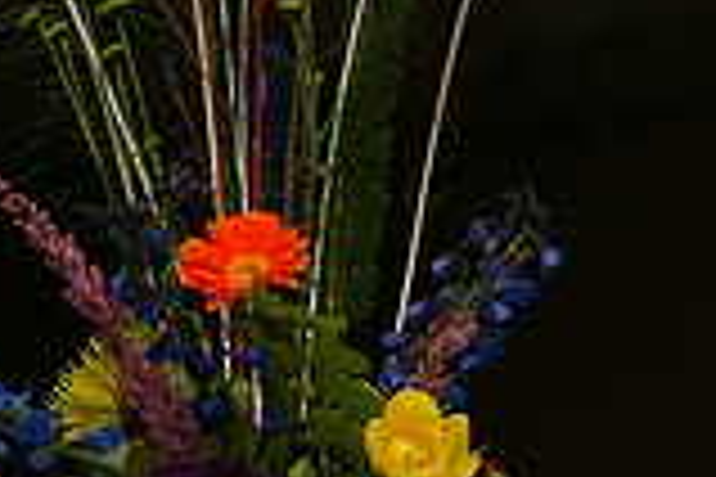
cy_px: 20
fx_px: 3043
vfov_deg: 8.9
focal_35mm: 153
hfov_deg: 13.4
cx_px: 225
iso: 400
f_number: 5.6
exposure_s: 1/60
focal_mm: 28
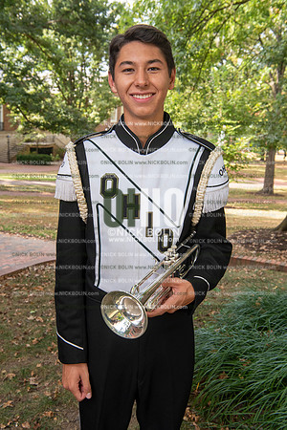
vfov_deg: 46.4
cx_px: 144
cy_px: 215
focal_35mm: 42
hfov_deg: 31.9
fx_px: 502
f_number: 8
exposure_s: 1/100
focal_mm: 42
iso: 500
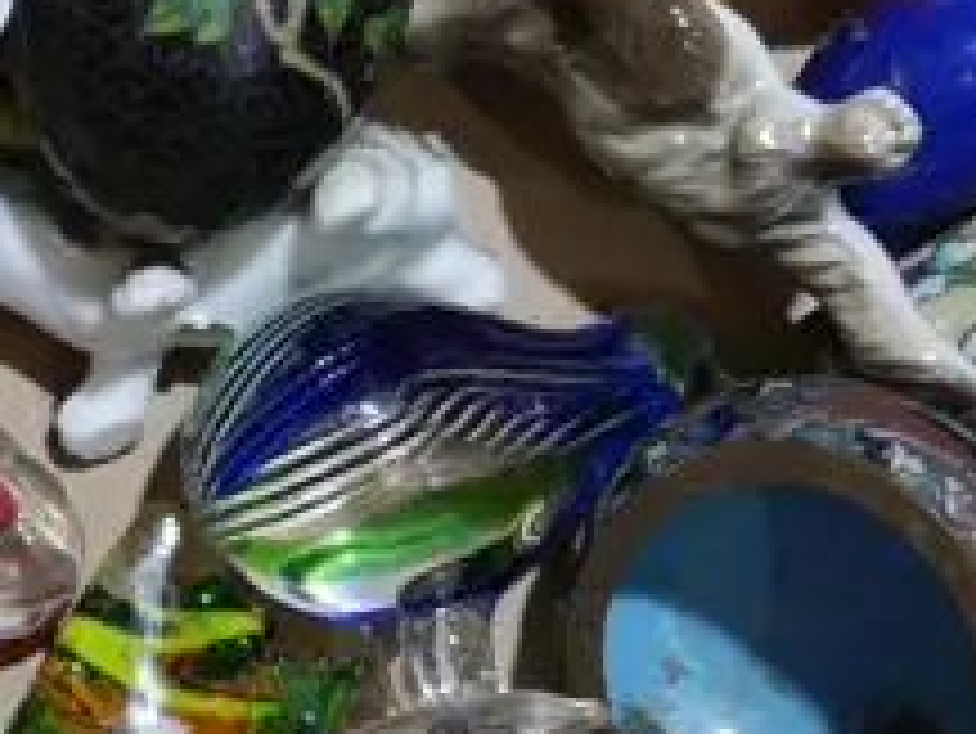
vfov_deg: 7.1
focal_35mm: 208
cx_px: -144
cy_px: -61
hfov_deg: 9.4
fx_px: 5868
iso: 400
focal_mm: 22
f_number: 4.7
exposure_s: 1/60
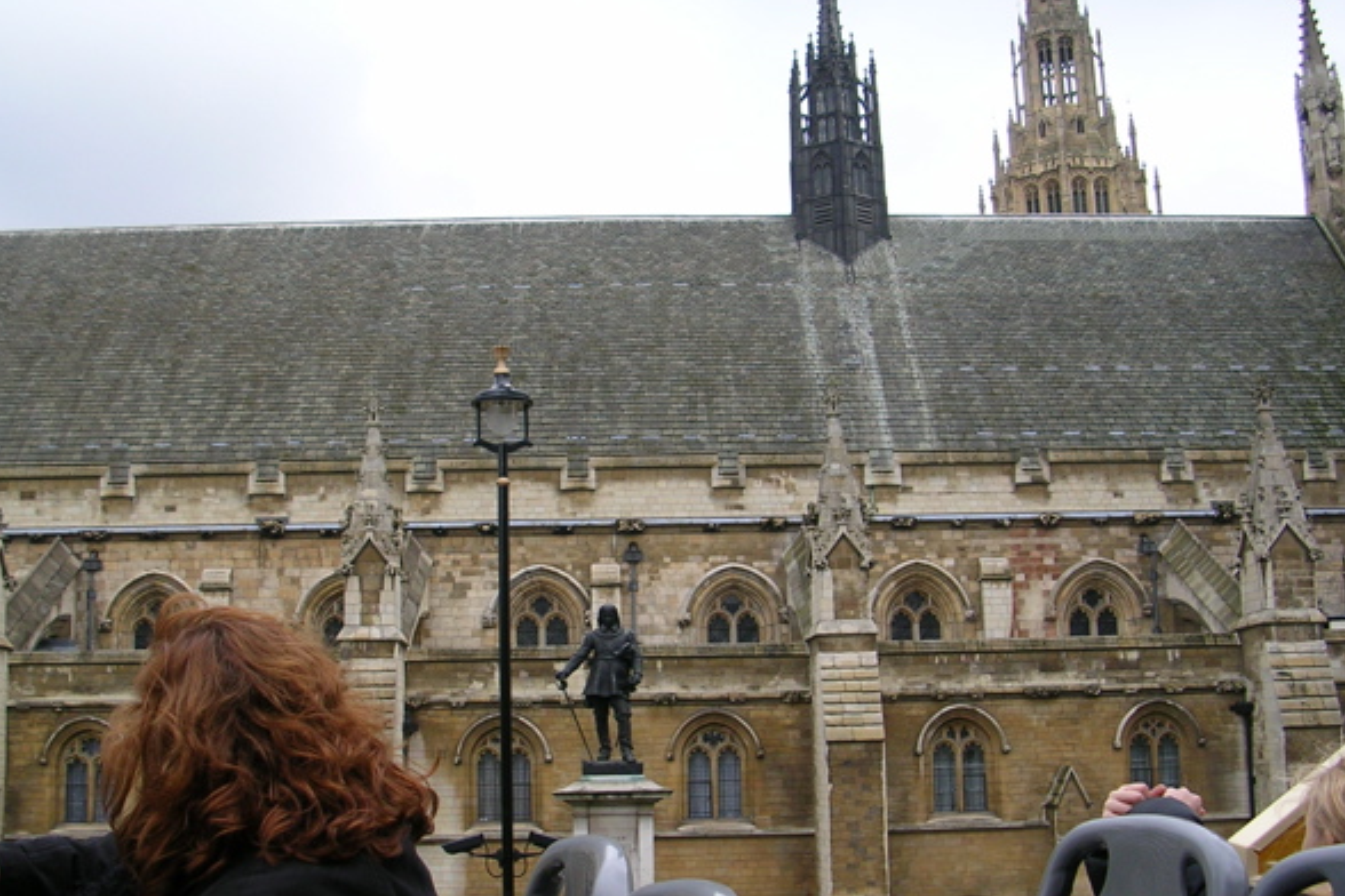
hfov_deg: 45.4
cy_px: 519
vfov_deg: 31.1
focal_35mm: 43
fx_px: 1606
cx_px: 640
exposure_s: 1/195
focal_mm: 5.8
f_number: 2.8
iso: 50
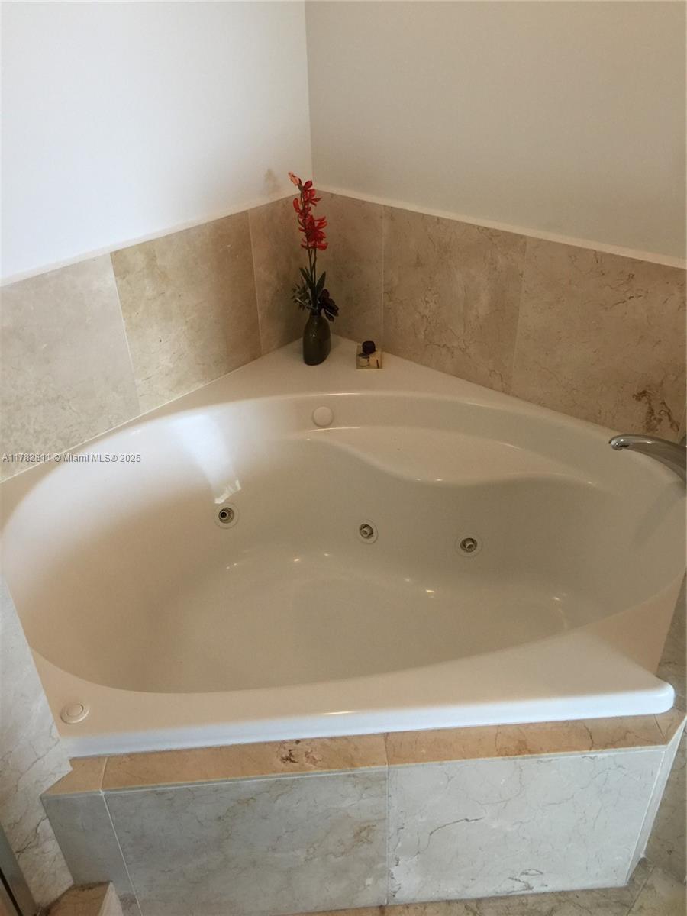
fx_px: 767
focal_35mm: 29
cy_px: 458
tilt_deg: -34.2
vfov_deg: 61.7
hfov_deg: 48.2
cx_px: 344
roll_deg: +0.3
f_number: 2.2
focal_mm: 4.15
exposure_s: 1/15
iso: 50
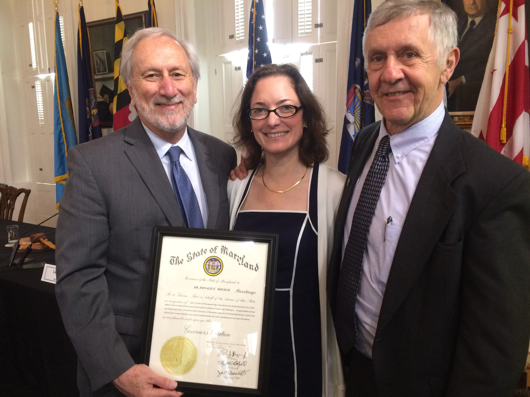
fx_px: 444
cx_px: 265
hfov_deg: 61.7
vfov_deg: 48.2
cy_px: 198
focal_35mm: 29
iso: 160
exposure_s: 1/30
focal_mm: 4.15
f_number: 2.2
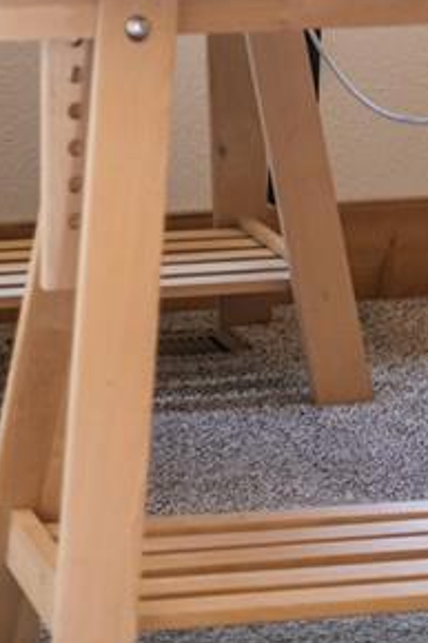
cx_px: 231
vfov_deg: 9.4
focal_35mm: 207
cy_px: -585
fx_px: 3696
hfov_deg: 6.6
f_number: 1.8
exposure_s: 1/100
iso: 400
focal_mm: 50
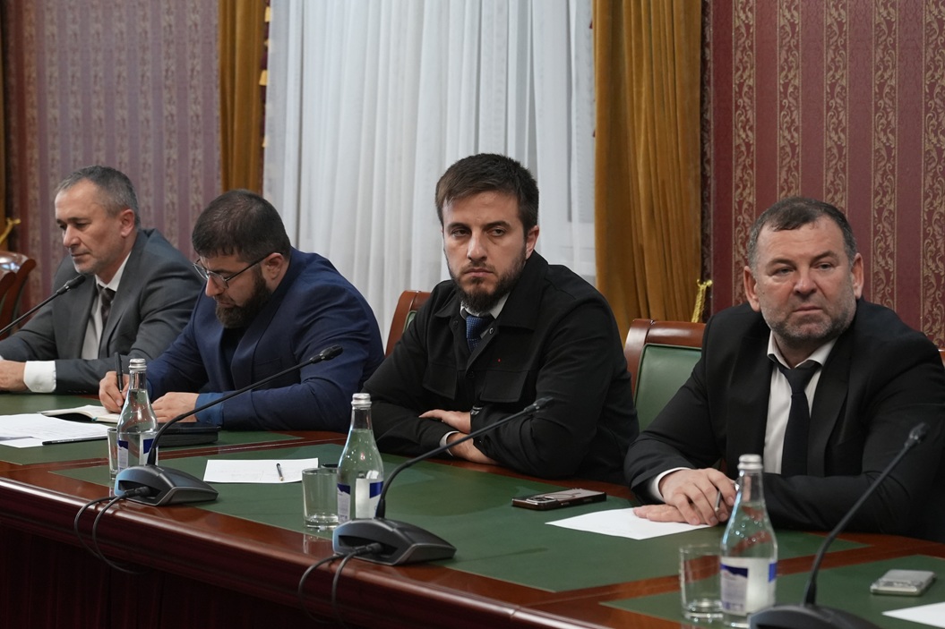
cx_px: 472
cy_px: 314
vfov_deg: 13.0
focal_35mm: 105
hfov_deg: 19.5
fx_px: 2756
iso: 3200
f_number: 4
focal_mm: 70
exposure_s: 1/100
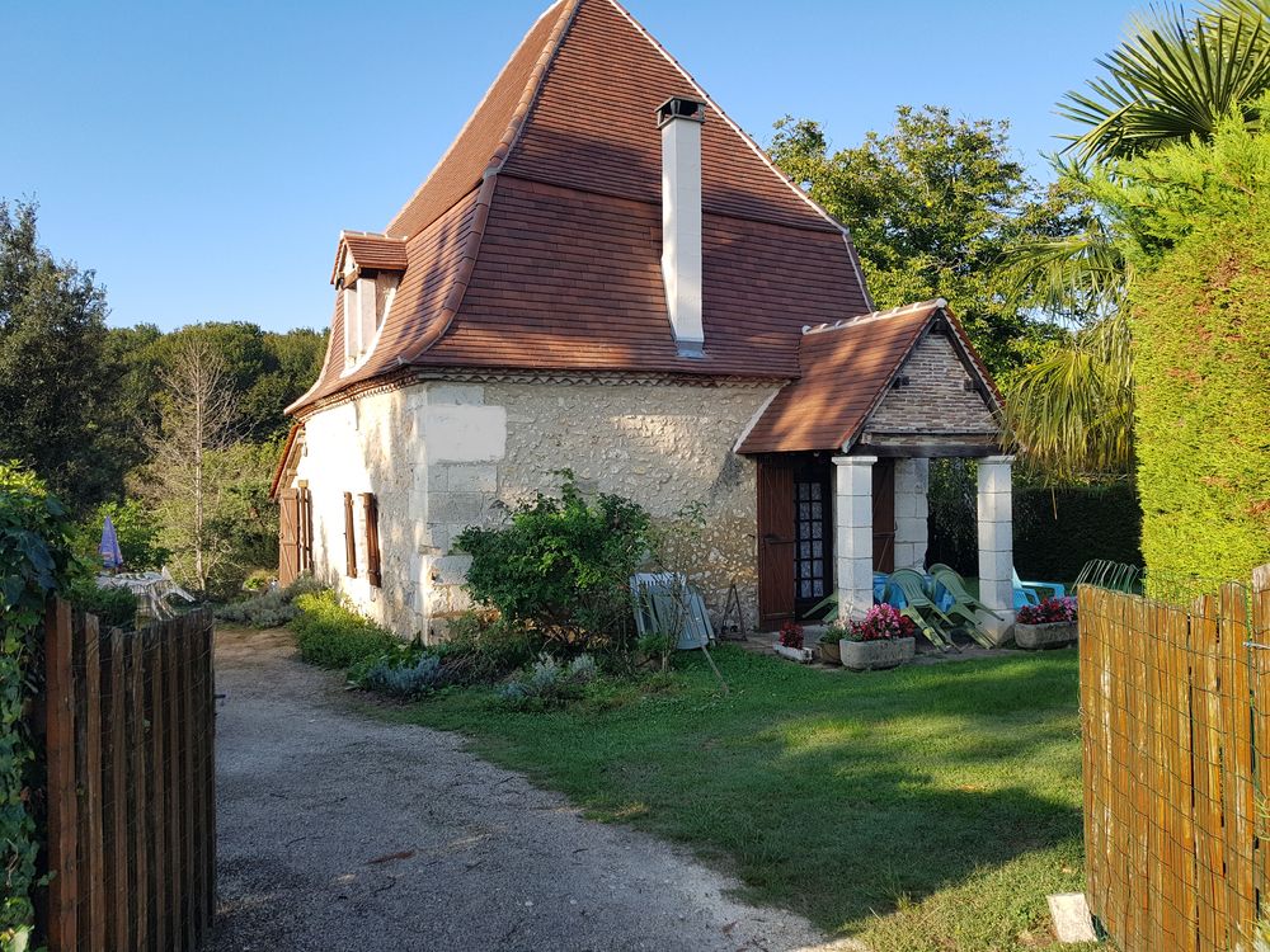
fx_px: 954
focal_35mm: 26
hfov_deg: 67.3
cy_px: 476
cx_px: 635
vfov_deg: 53.1
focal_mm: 4.2
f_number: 1.7
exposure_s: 1/882
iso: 40
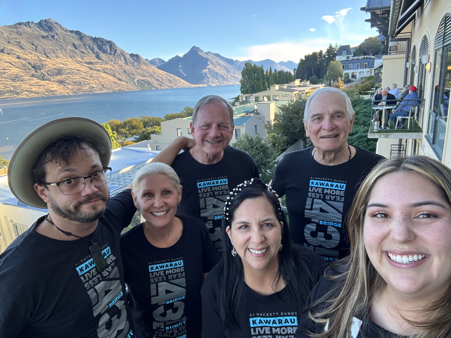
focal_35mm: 23
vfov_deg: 58.9
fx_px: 300
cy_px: 169
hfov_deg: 73.9
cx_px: 226
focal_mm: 2.69
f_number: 1.9
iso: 40
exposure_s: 1/121
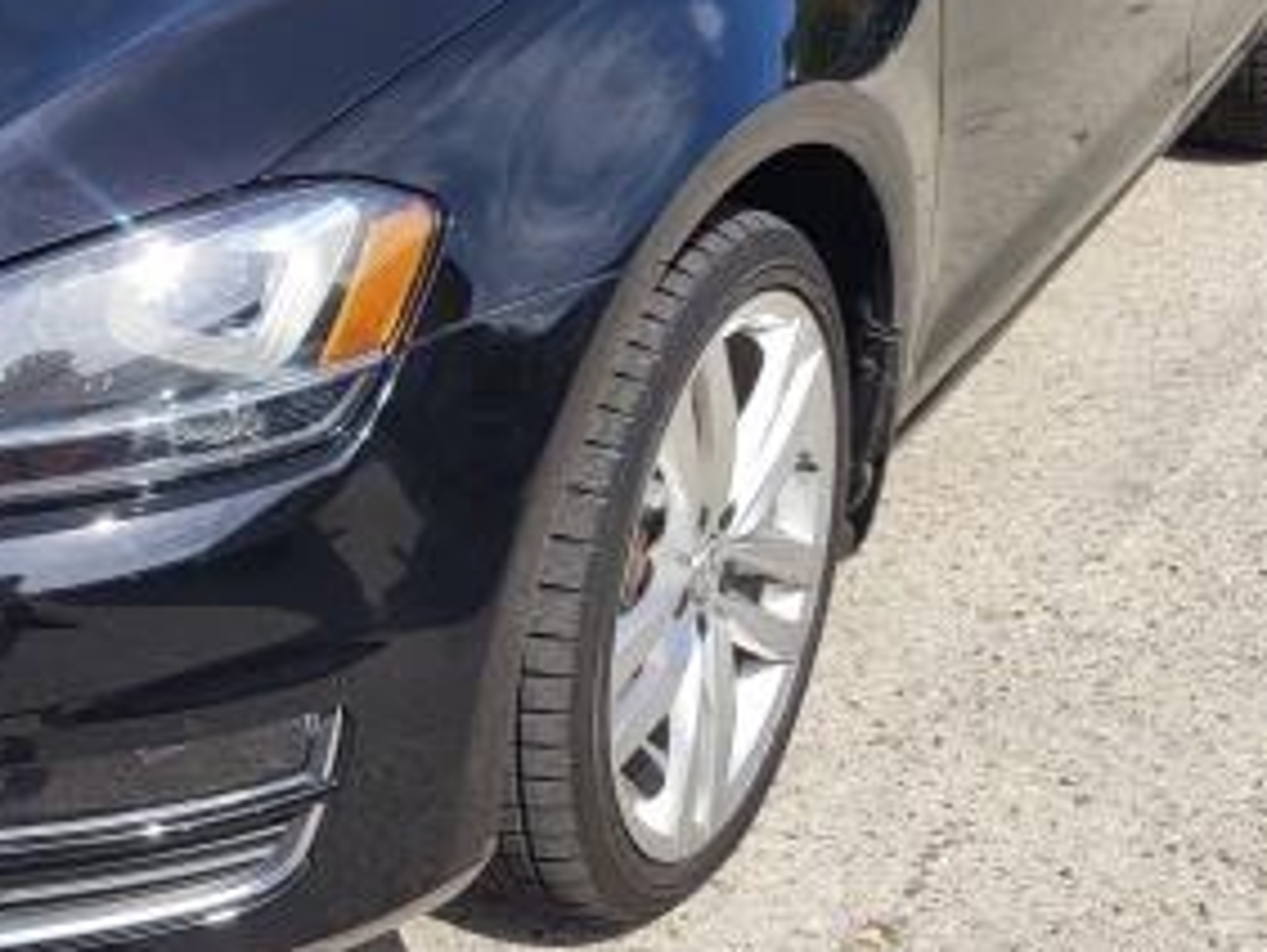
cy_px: 247
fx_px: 2161
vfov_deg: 24.6
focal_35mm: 59
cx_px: 184
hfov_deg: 31.5
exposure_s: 1/1859
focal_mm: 5.4
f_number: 1.8
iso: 40
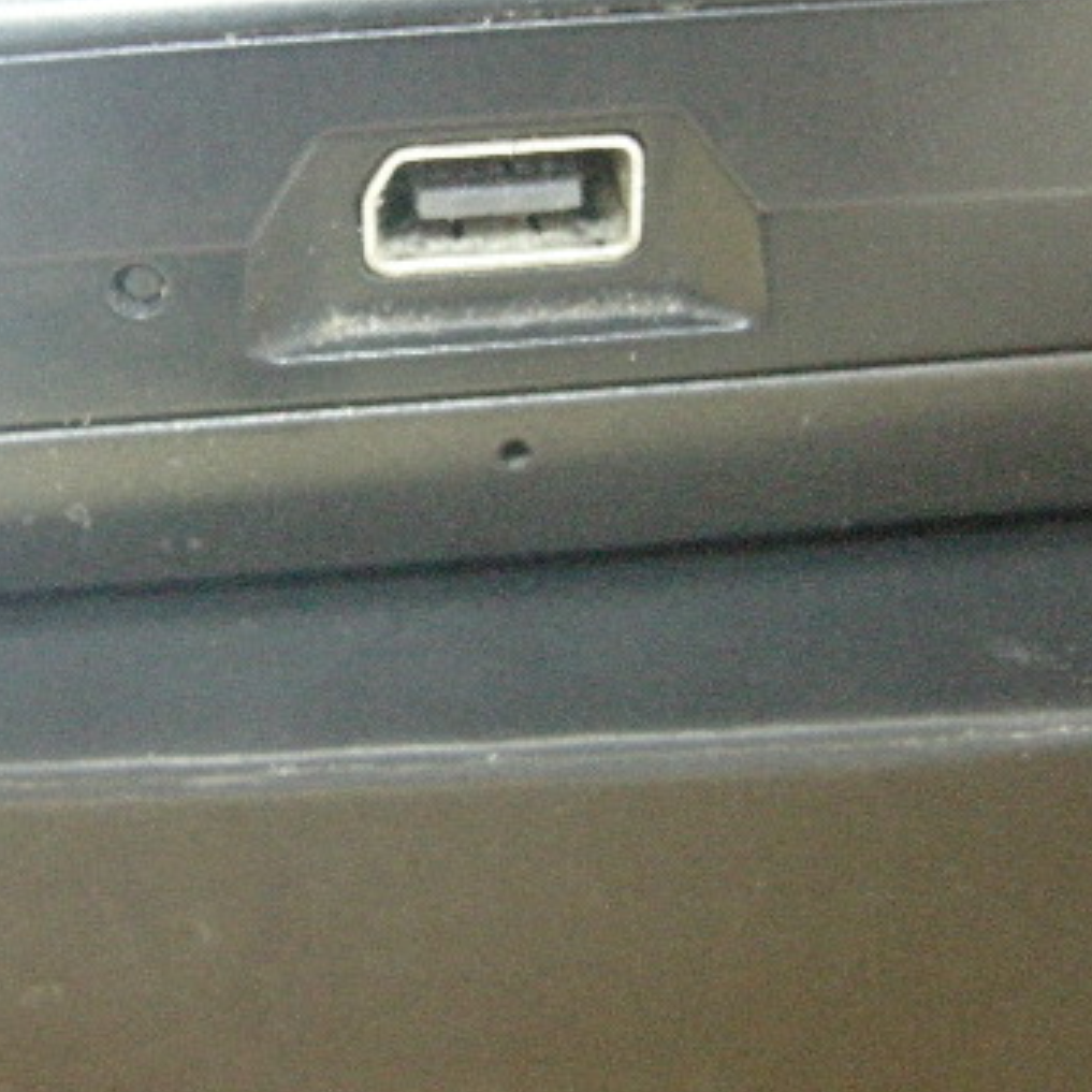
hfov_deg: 28.5
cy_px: 345
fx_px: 2141
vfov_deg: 28.4
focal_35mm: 60
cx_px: 393
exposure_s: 1/2.1
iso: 800
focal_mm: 7.5
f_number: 2.7
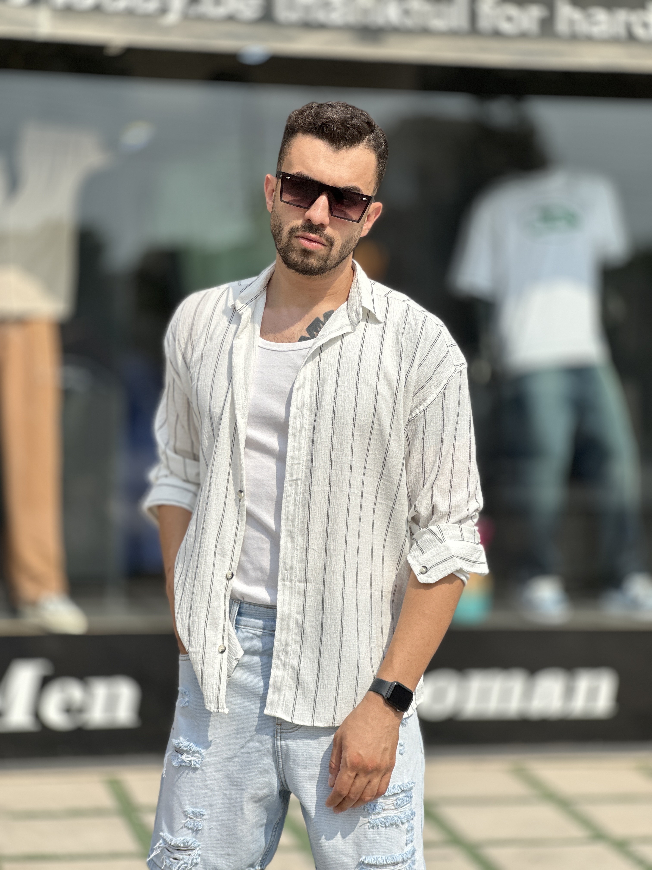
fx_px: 1934
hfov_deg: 19.1
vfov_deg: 25.3
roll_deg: -1.2
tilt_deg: -1.2
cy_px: 435
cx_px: 326
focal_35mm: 77
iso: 32
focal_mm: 9
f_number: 2.8
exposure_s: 1/943
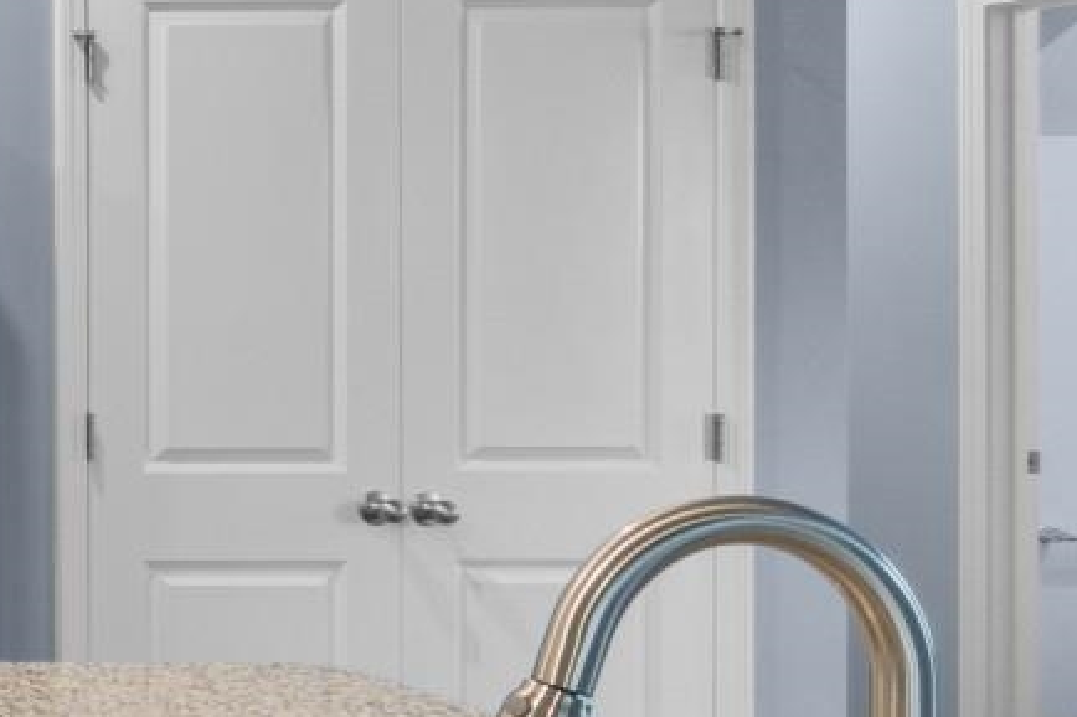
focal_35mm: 56
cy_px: 216
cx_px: -918
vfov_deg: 24.0
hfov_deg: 21.3
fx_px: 1675
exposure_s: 1/2
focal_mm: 10
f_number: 4.5
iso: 100
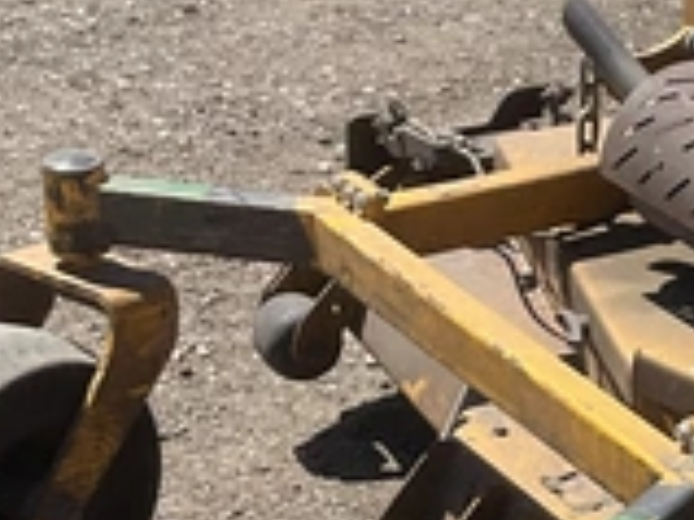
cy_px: 365
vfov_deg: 10.8
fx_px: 2745
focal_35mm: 137
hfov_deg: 13.7
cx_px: 982
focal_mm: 3
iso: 25
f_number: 1.8
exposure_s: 1/1412
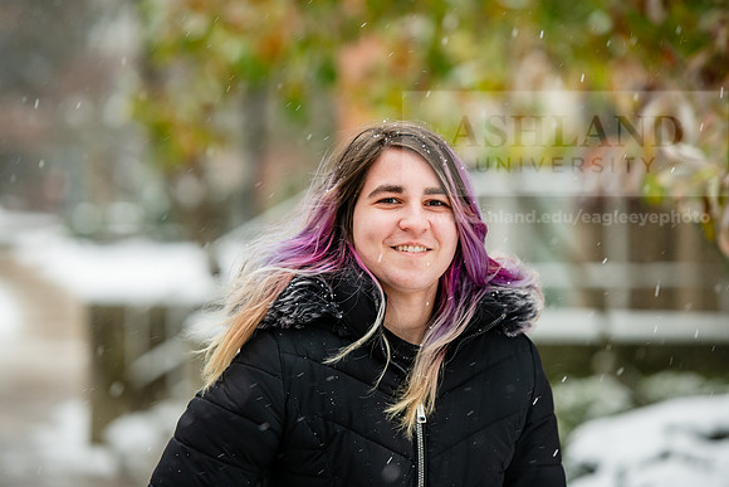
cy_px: 244
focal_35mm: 155
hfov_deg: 13.2
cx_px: 364
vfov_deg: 8.9
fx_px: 3139
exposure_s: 1/250
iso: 500
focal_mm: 155
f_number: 3.5
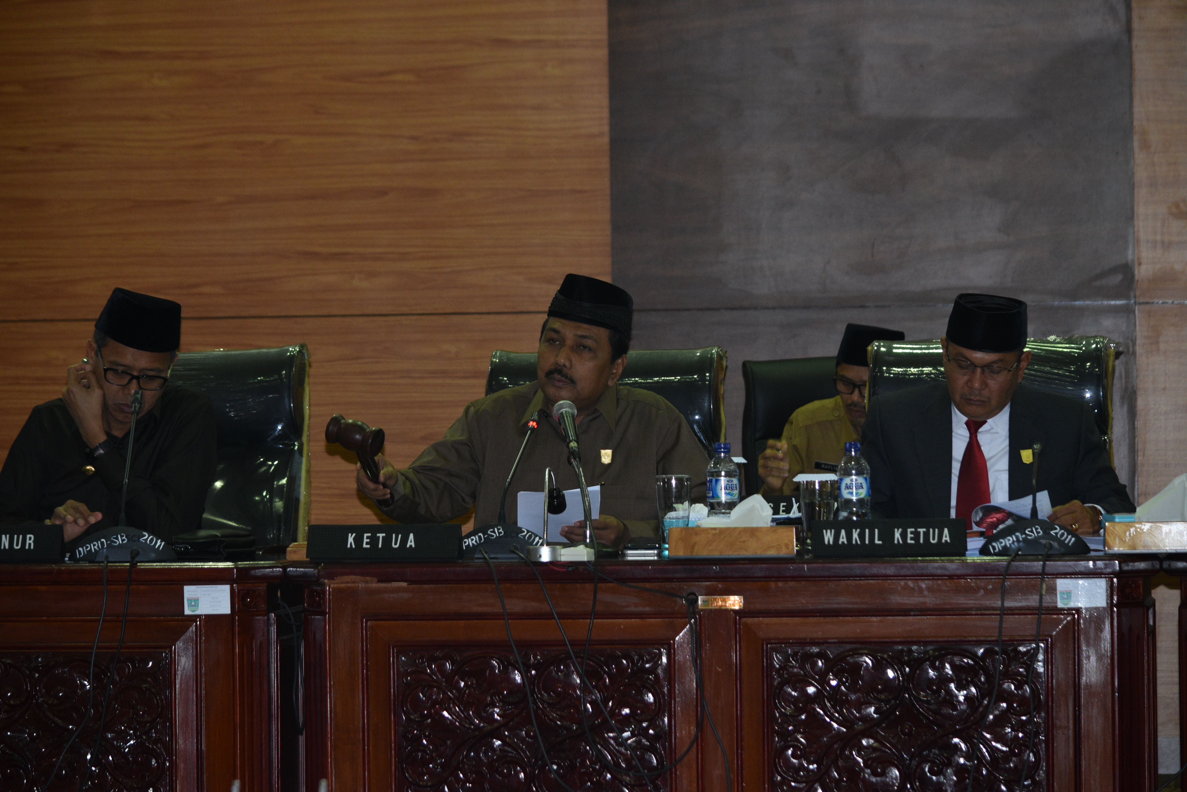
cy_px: 396
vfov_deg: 7.9
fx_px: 5738
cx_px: 594
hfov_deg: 11.8
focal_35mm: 174
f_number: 5
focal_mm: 116
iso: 1000
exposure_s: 1/60
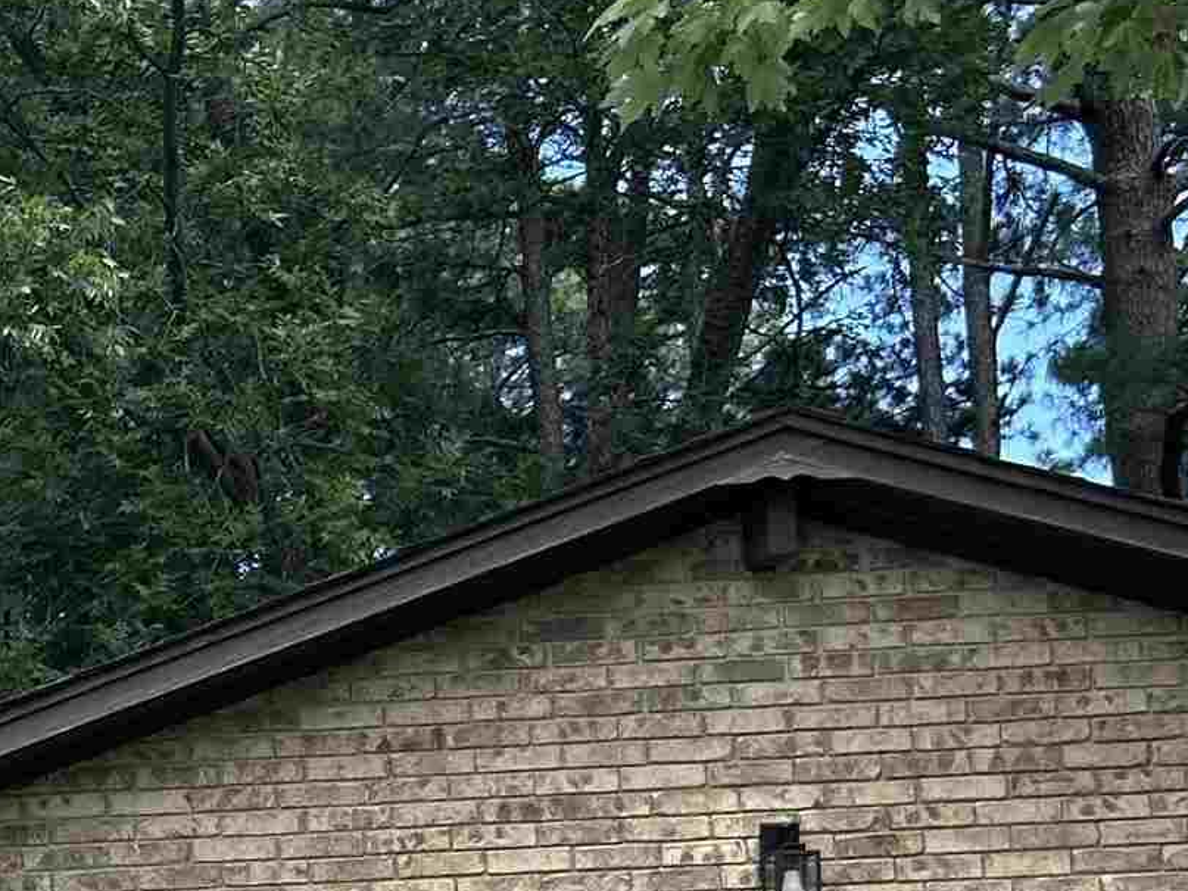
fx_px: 3397
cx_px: -590
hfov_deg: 17.8
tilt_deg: +4.8
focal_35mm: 99
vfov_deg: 14.2
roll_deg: +1.0
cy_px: 1231
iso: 50
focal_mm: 5.7
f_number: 1.5
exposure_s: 1/803
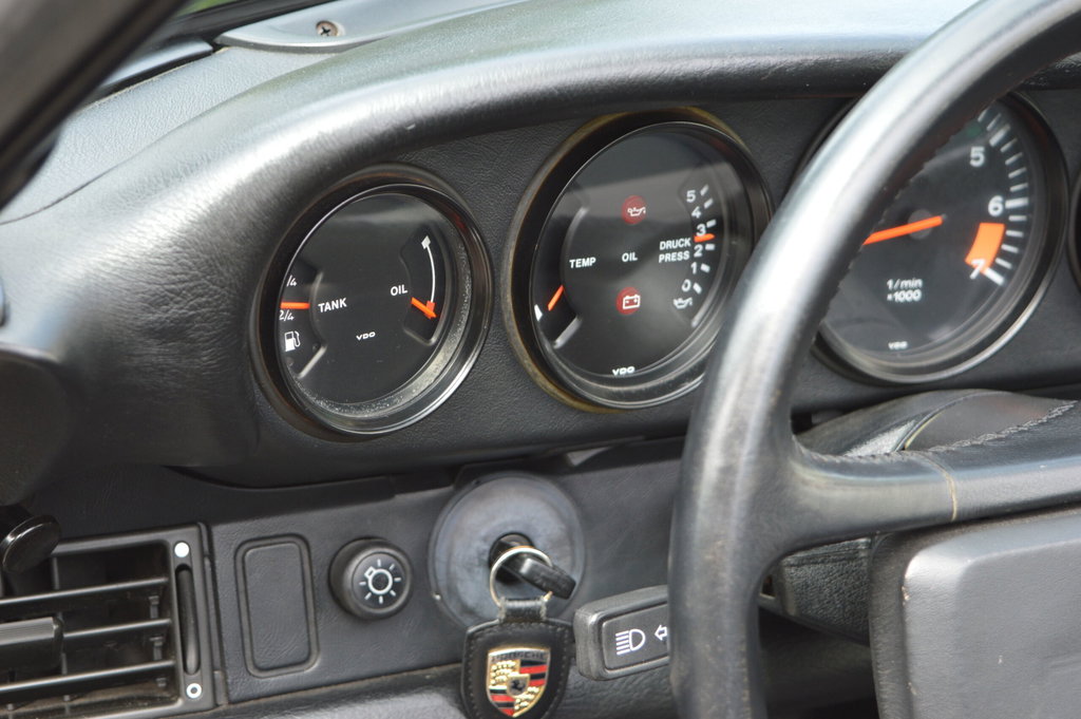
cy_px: 360
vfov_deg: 21.5
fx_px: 1890
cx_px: 540
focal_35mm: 63
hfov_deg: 31.9
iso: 400
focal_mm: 42
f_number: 5.6
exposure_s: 1/125
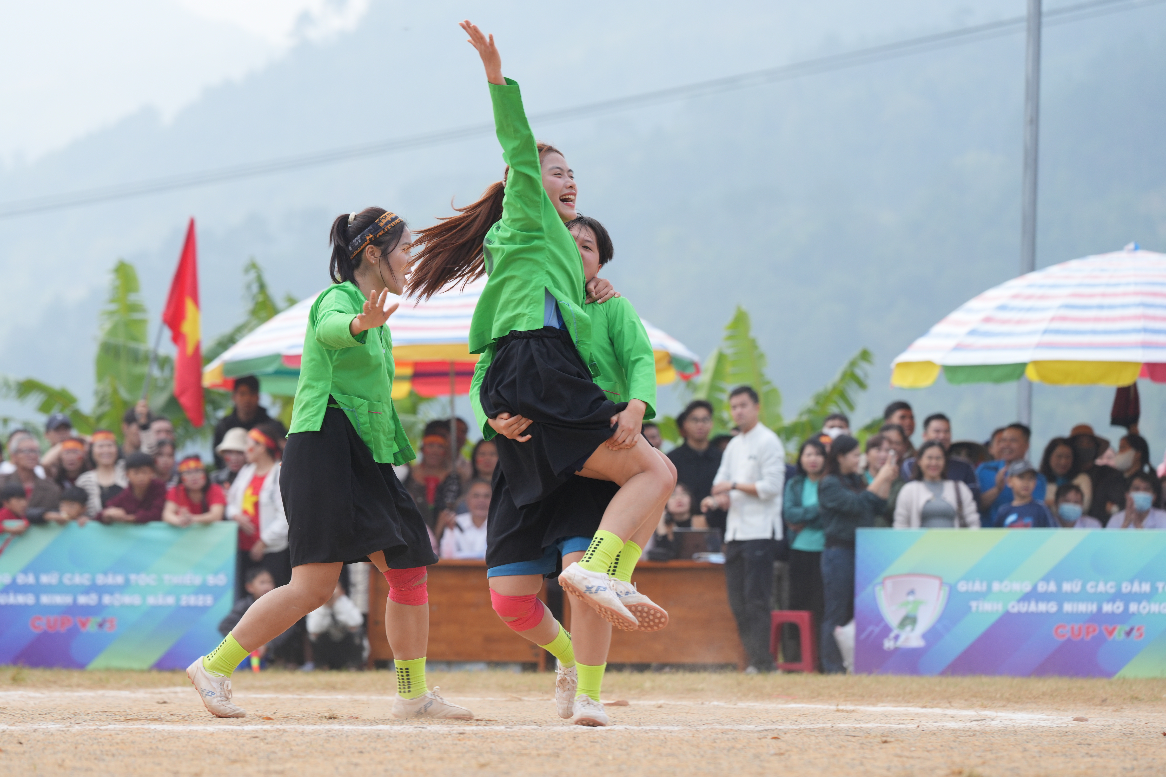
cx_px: 583
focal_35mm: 164
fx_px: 5311
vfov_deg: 8.4
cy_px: 388
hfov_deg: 12.5
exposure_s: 1/400
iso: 200
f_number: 5
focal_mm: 164
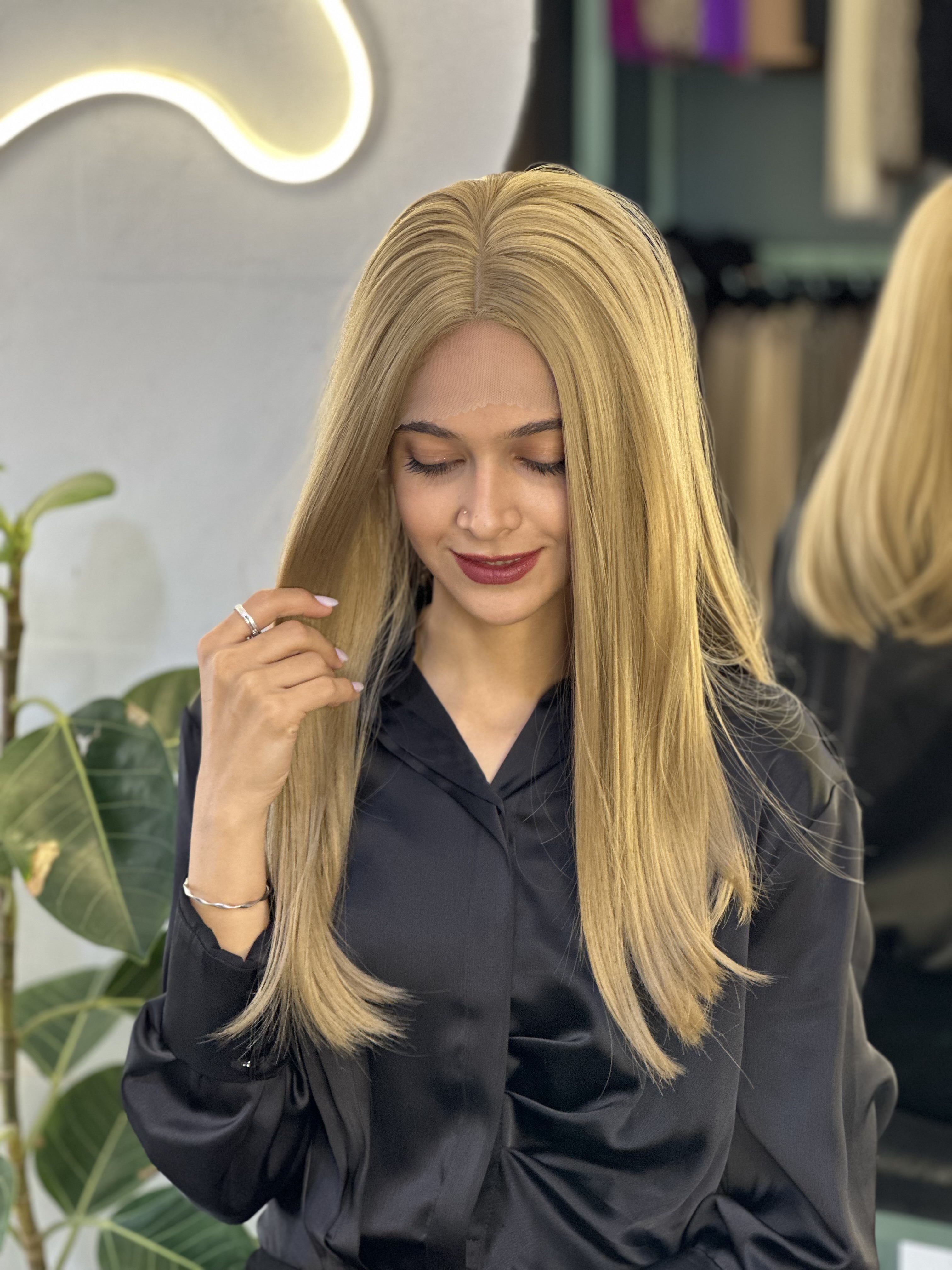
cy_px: 635
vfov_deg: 25.3
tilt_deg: -8.5
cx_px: 476
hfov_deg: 19.1
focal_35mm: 77
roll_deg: +0.6
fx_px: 2824
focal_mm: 9
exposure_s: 1/33
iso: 125
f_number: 2.8
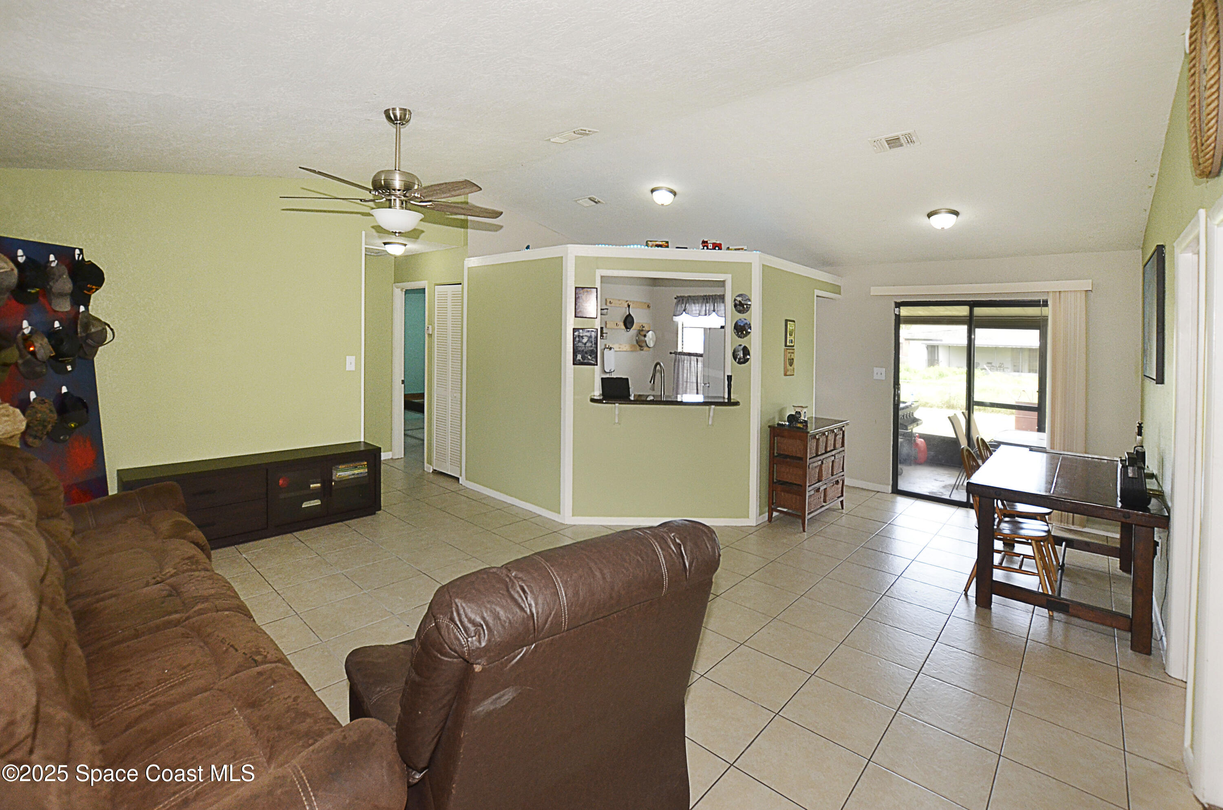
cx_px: 612
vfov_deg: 77.1
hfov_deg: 100.5
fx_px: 509
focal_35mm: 15
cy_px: 405
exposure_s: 1/60
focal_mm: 10
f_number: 6.3
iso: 640
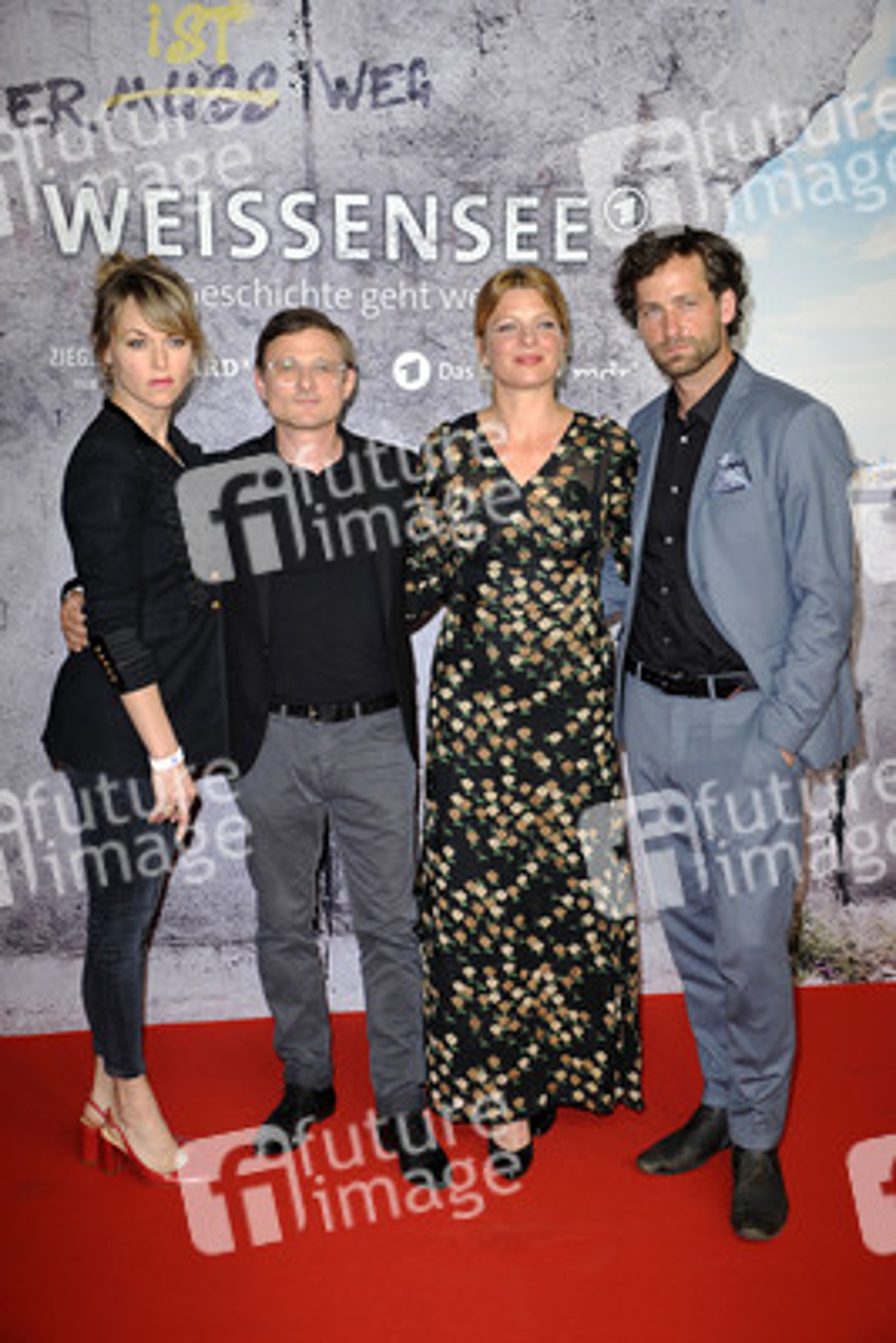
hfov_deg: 30.5
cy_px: 672
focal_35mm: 44
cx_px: 448
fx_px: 1641
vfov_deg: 44.5
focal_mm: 44
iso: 640
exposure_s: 1/160
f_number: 5.6
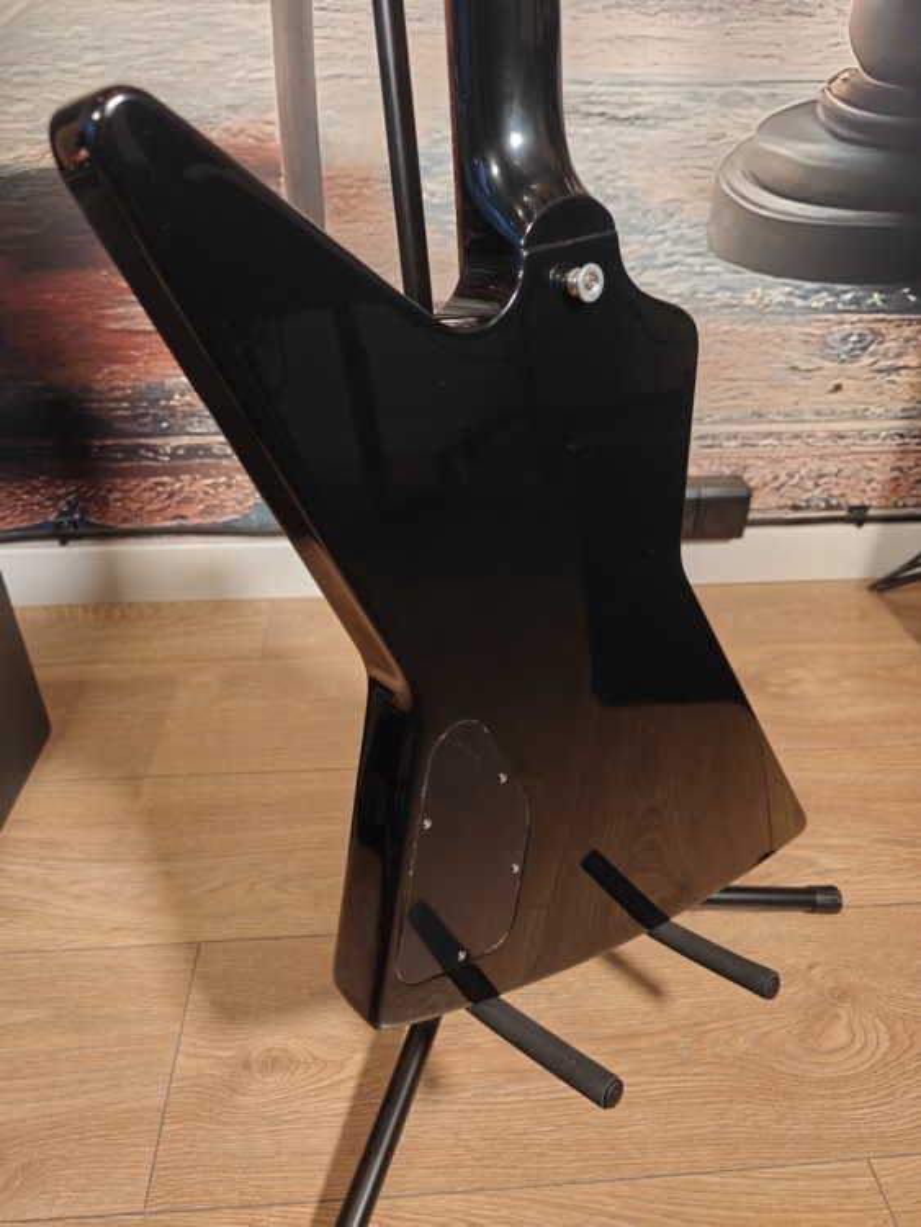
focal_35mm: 23
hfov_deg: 58.9
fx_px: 815
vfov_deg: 73.9
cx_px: 460
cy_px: 614
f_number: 1.6
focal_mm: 6.06
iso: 640
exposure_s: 1/100
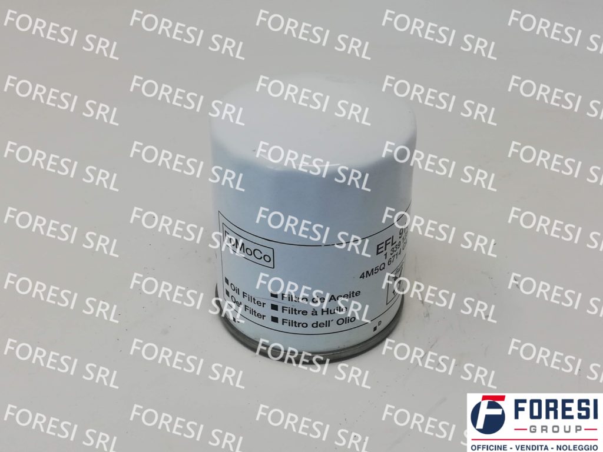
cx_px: 302
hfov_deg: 41.2
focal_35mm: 46
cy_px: 226
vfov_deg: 31.5
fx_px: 801
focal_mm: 3.81
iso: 50
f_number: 2.2
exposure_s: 1/149
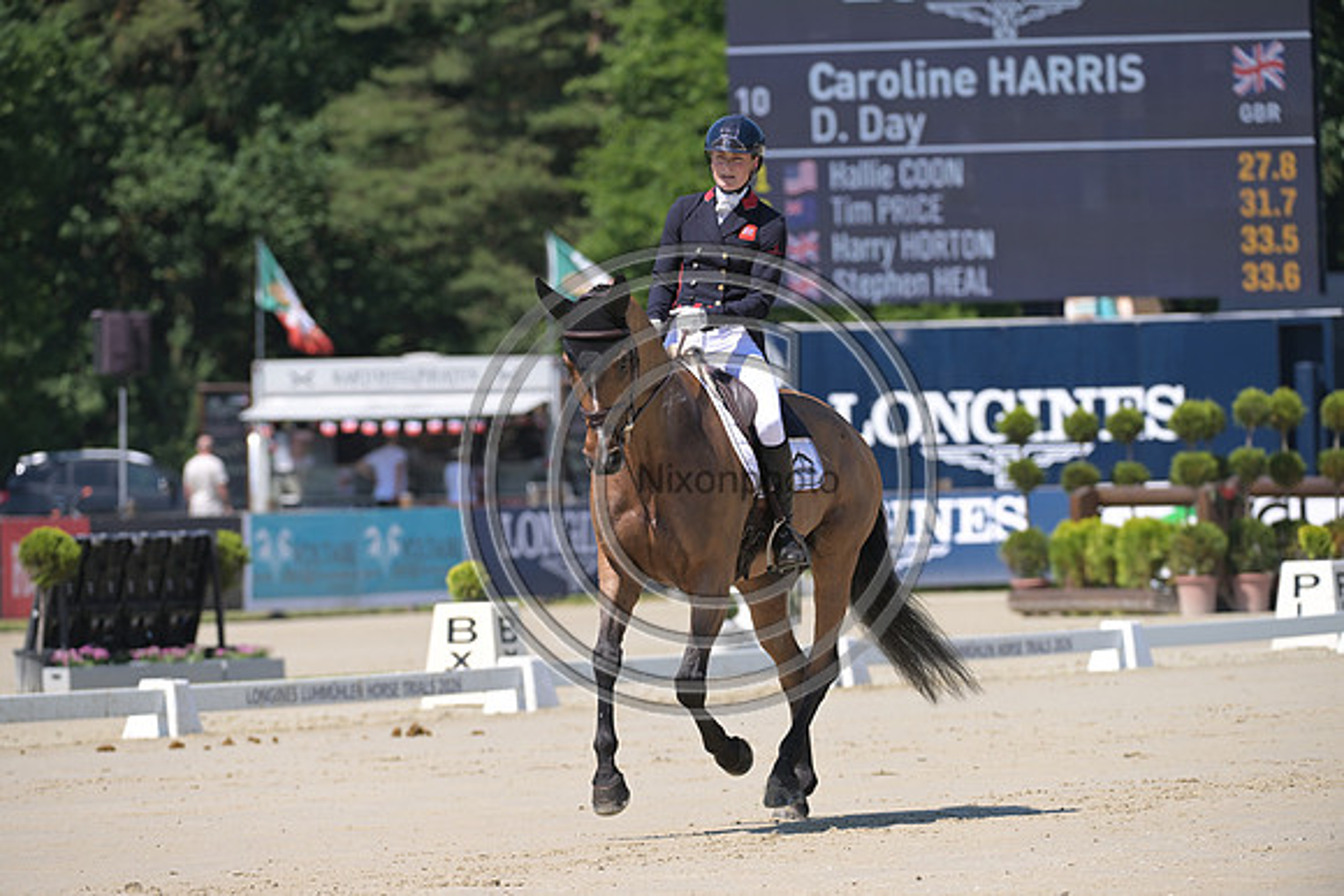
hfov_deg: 7.6
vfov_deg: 5.1
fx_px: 10082
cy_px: 448
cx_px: 672
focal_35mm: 270
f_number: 5
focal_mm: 270
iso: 320
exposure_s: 1/1250
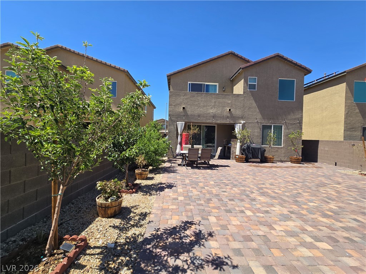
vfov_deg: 89.9
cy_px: 137
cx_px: 183
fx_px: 137
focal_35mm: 13
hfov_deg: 106.2
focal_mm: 2.2
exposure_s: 1/1804
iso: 50
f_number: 2.2
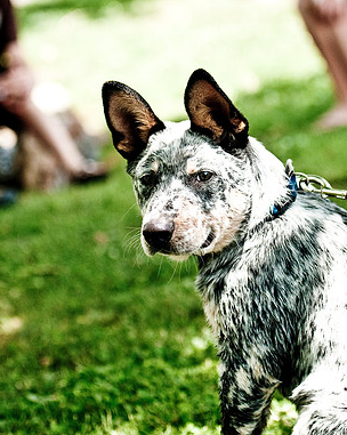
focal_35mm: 150
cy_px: 216
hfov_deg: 10.3
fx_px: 1929
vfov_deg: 12.9
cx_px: 179
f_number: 2.8
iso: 200
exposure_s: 1/1600
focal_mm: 70
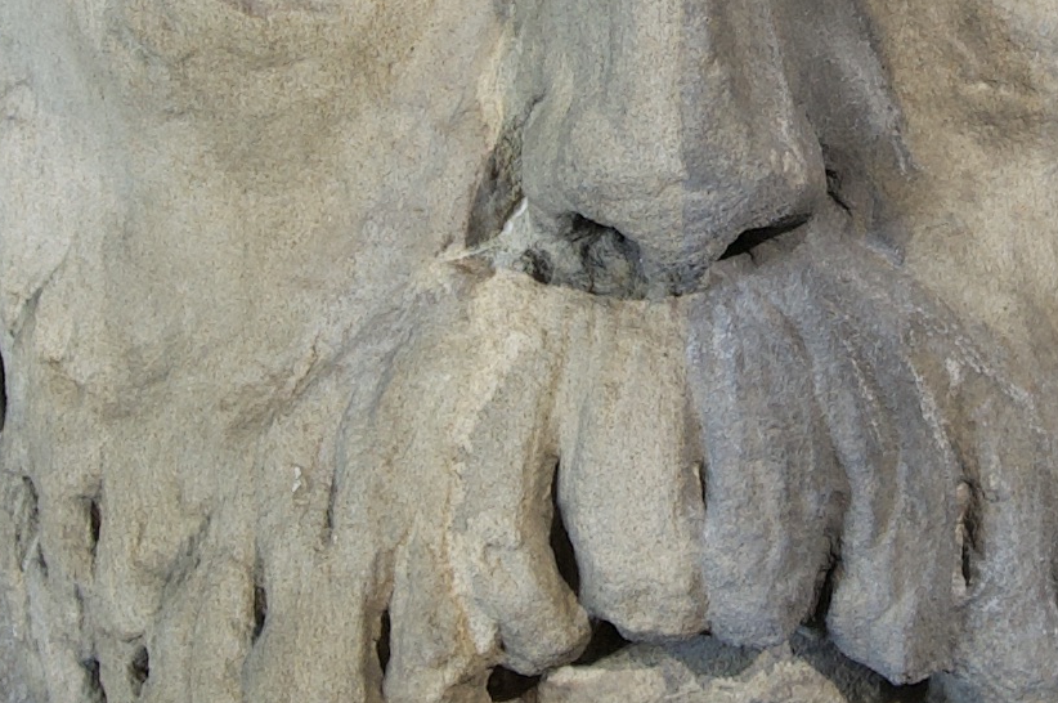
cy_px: -26
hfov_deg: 9.4
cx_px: 763
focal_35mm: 219
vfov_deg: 6.2
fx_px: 6428
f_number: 5.6
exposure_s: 1/30
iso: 280
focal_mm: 28
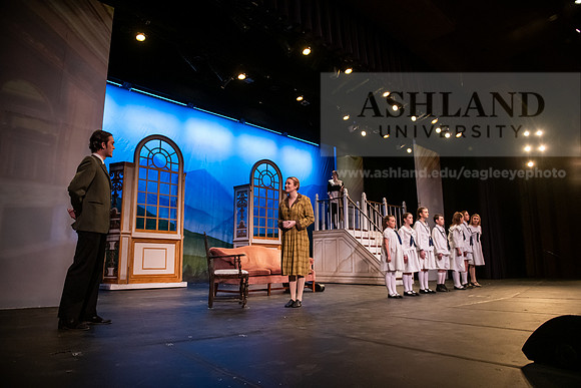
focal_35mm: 24
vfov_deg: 53.2
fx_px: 387
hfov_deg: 73.7
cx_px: 290
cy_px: 194
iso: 2500
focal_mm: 24
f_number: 3.2
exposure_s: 1/200
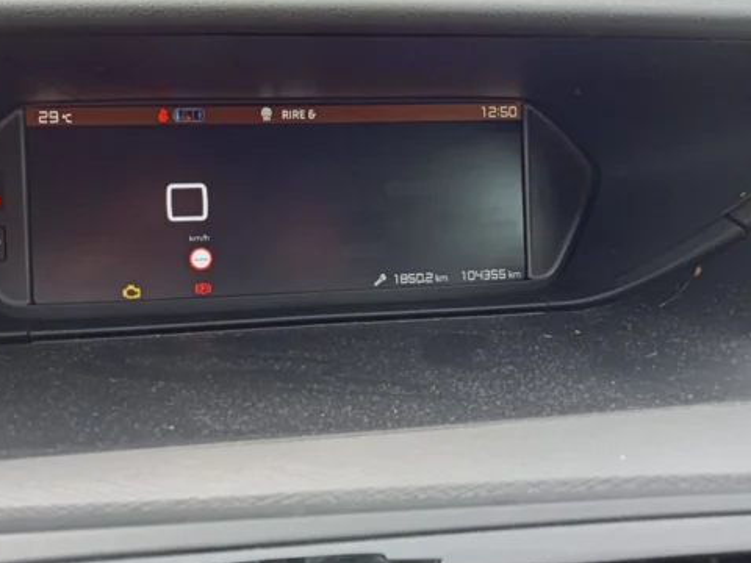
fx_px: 759
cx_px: 296
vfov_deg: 40.6
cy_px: 231
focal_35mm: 35
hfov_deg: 52.2
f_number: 2.2
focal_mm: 3.46
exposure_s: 1/100
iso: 138
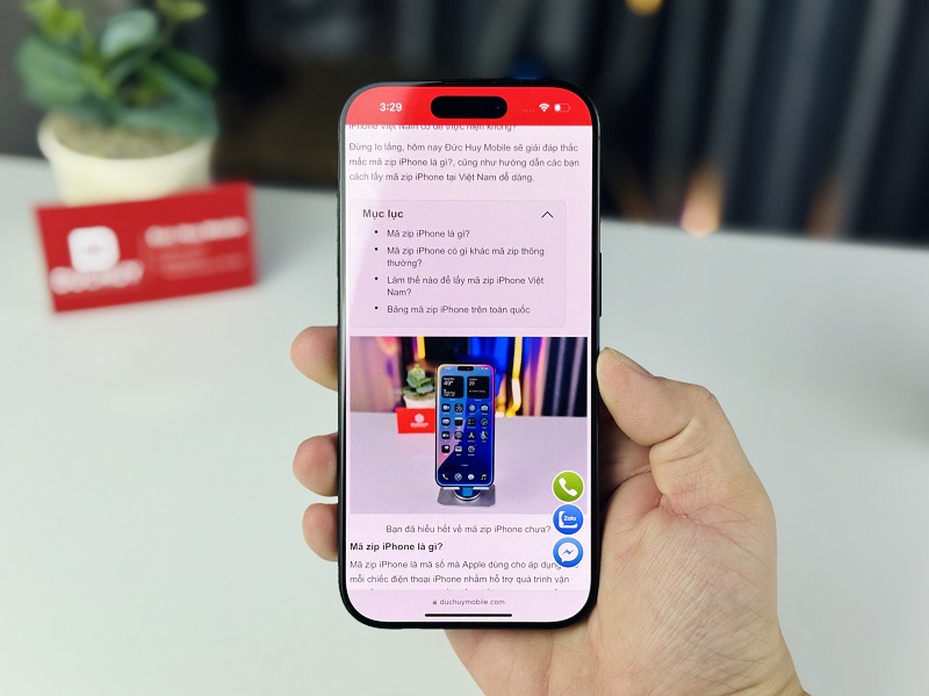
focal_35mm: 48
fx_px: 1287
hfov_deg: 39.7
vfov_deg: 30.2
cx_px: 464
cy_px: 348
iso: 64
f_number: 1.78
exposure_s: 1/285
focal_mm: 6.76
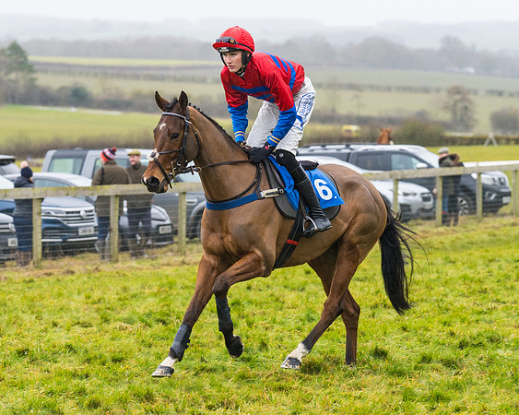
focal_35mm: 201
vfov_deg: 7.7
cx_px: 222
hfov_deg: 9.6
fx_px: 3092
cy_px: 194
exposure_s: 1/800
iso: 800
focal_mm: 135
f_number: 4
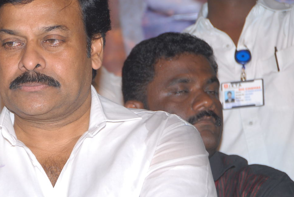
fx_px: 2151
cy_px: 107
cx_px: 67
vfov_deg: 5.3
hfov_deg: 7.8
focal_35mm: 263
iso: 320
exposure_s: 1/125
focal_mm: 105
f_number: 6.3
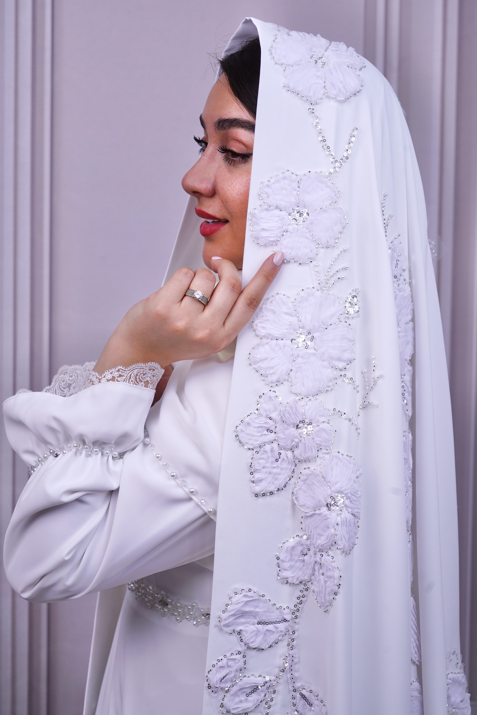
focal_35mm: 70
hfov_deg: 19.5
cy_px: 358
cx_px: 238
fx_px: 1391
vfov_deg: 28.8
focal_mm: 70
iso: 640
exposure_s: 1/320
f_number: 8
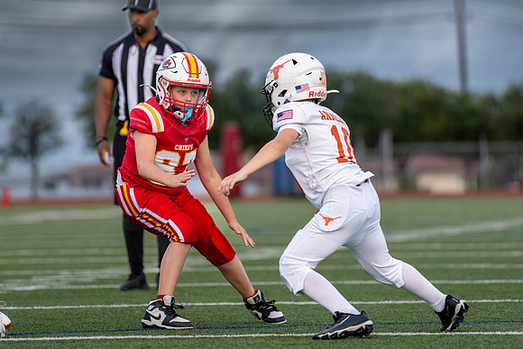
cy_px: 137
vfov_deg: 4.3
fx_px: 4666
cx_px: 214
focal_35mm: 321
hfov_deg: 6.4
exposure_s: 1/2500
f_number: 2.8
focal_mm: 200
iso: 400
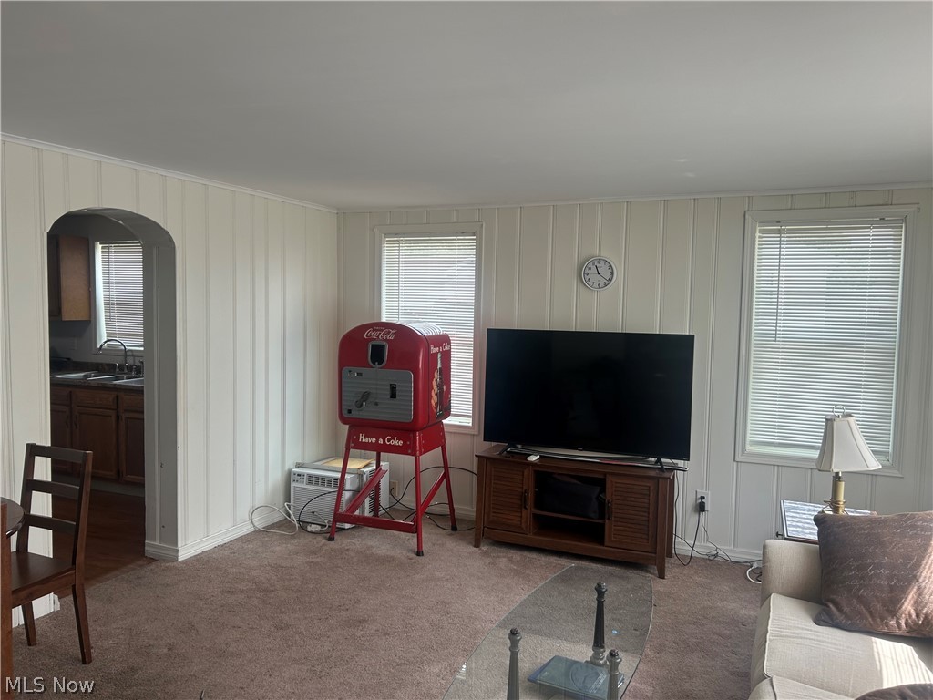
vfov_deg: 53.1
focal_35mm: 26
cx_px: 466
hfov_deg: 67.3
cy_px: 350
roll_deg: -0.5
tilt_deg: -3.6
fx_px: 701
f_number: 1.5
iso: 40
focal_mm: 5.7
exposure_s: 1/220
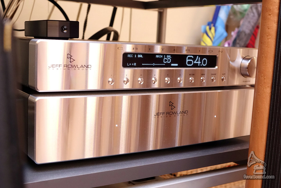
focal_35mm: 50
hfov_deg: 39.6
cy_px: 94
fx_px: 390
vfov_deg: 27.0
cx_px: 140
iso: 1600
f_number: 4
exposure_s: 1/30
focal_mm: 18.21
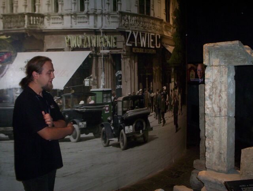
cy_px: 96
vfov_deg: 37.9
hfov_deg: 48.9
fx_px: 278
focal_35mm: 38
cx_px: 126
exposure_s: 1/60
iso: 140
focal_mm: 4.99
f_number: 4.5
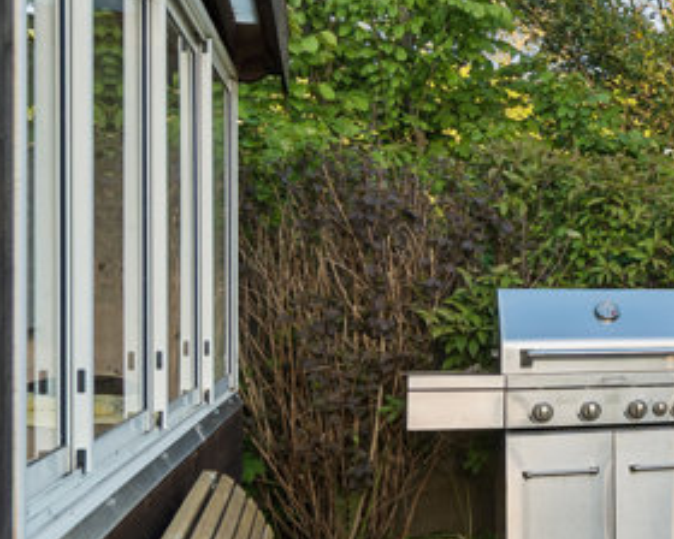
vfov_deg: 25.8
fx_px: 1177
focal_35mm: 59
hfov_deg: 26.0
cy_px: 321
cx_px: 932
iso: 200
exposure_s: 1/160
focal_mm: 22
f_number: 5.6
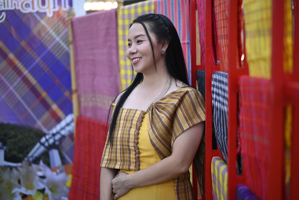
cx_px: 150
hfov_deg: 39.6
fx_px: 415
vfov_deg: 27.0
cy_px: 100
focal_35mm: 50
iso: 320
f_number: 1.8
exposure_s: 1/200
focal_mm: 50
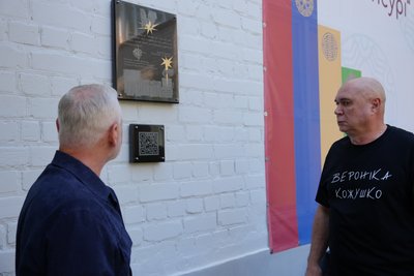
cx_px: 207
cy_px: 138
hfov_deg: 54.4
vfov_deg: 37.9
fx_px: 403
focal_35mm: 35
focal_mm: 35
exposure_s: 1/160
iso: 125
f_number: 4
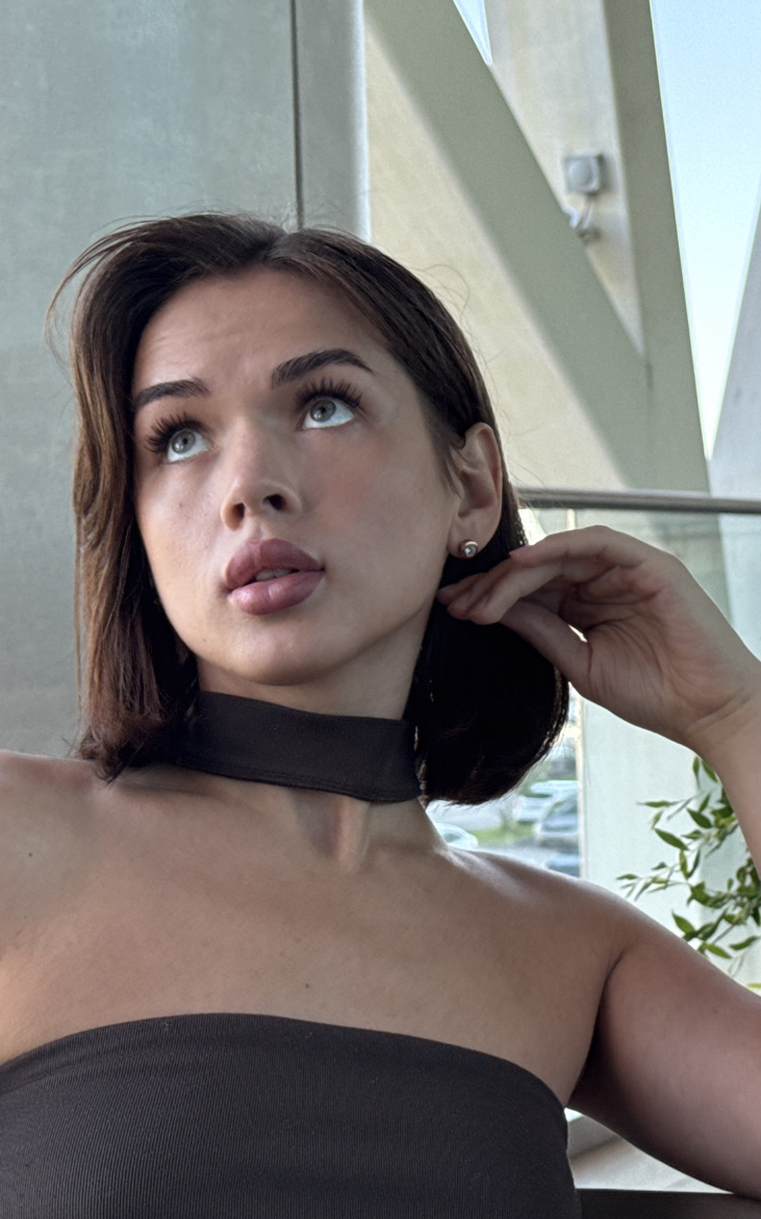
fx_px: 2888
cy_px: 667
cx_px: 422
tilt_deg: -0.9
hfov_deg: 15.0
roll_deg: +2.1
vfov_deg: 23.8
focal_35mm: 87
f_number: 1.78
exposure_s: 1/254
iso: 100
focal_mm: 6.76
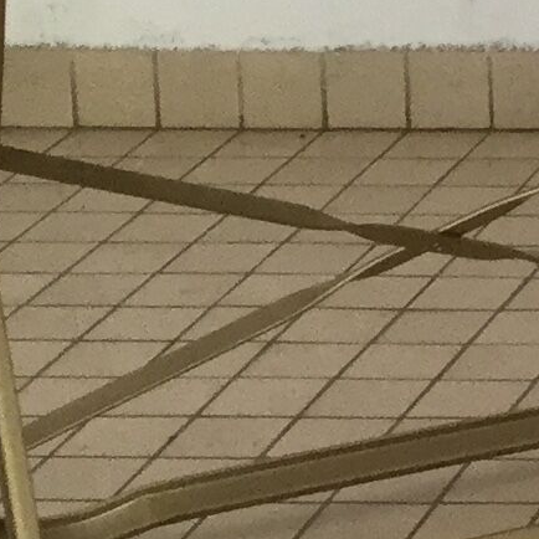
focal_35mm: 206
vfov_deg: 8.3
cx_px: 1612
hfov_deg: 7.5
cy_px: -256
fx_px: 3629
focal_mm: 3.3
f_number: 2.4
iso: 32
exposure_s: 1/33
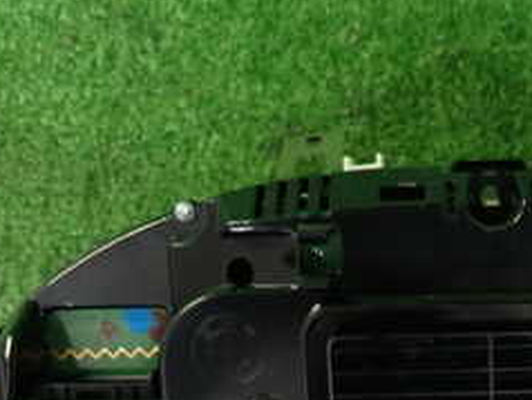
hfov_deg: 29.2
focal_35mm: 63
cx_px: 496
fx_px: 969
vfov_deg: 22.3
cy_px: 413
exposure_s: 1/30
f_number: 2
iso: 320
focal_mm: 4.5
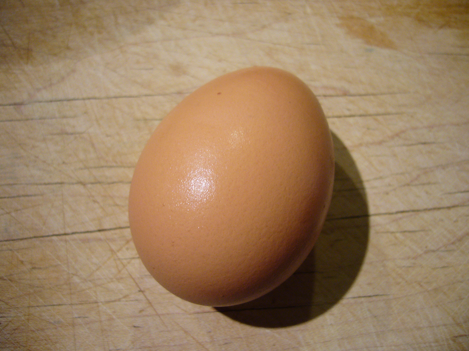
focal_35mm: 35
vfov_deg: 40.7
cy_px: 176
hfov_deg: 52.6
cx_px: 234
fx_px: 474
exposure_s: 1/15
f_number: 2.8
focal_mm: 5.8
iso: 160
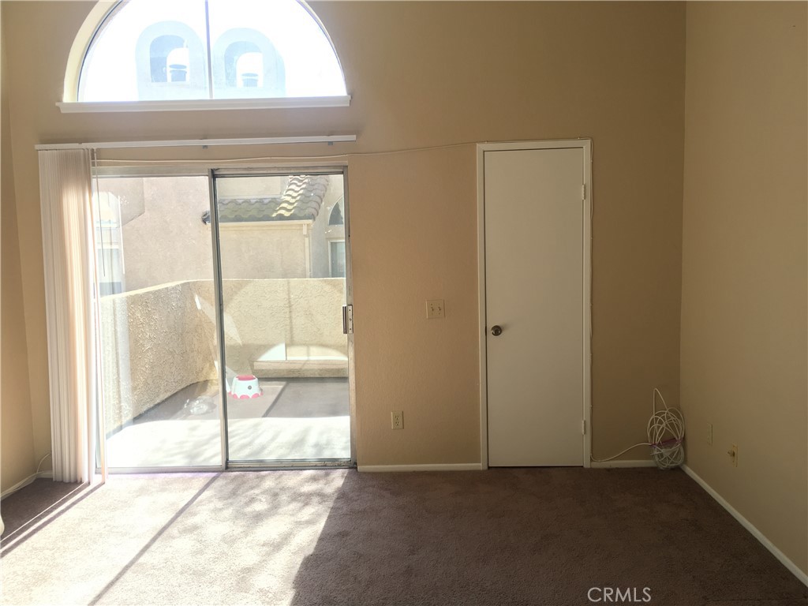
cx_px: 404
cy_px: 303
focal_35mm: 29
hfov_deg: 61.7
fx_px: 677
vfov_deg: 48.2
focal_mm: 4.15
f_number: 2.2
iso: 32
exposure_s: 1/120
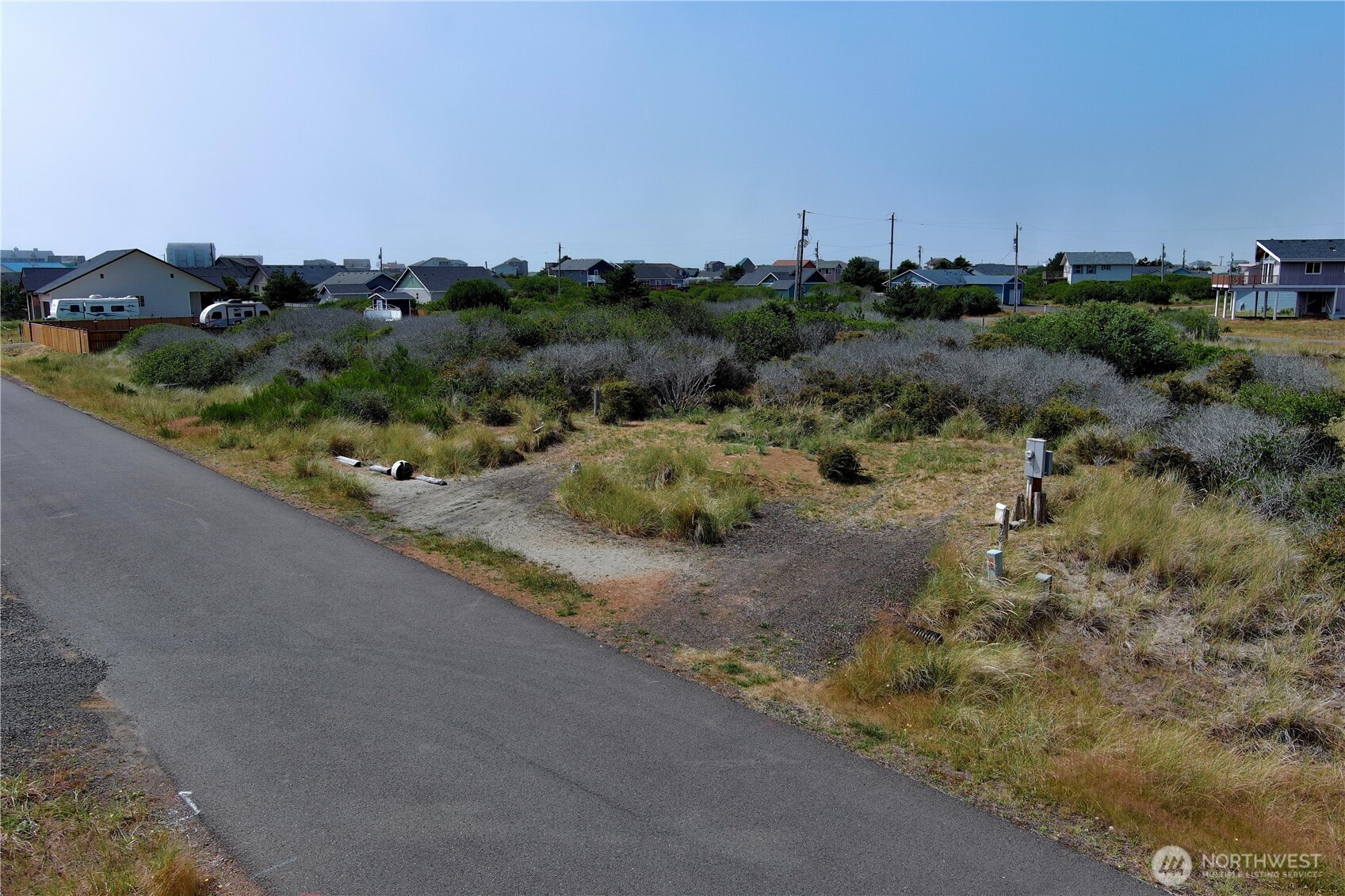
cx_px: 672
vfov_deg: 45.0
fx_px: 1083
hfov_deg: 63.7
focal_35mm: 29
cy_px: 448
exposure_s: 1/1799
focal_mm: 10.57
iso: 101
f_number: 2.8
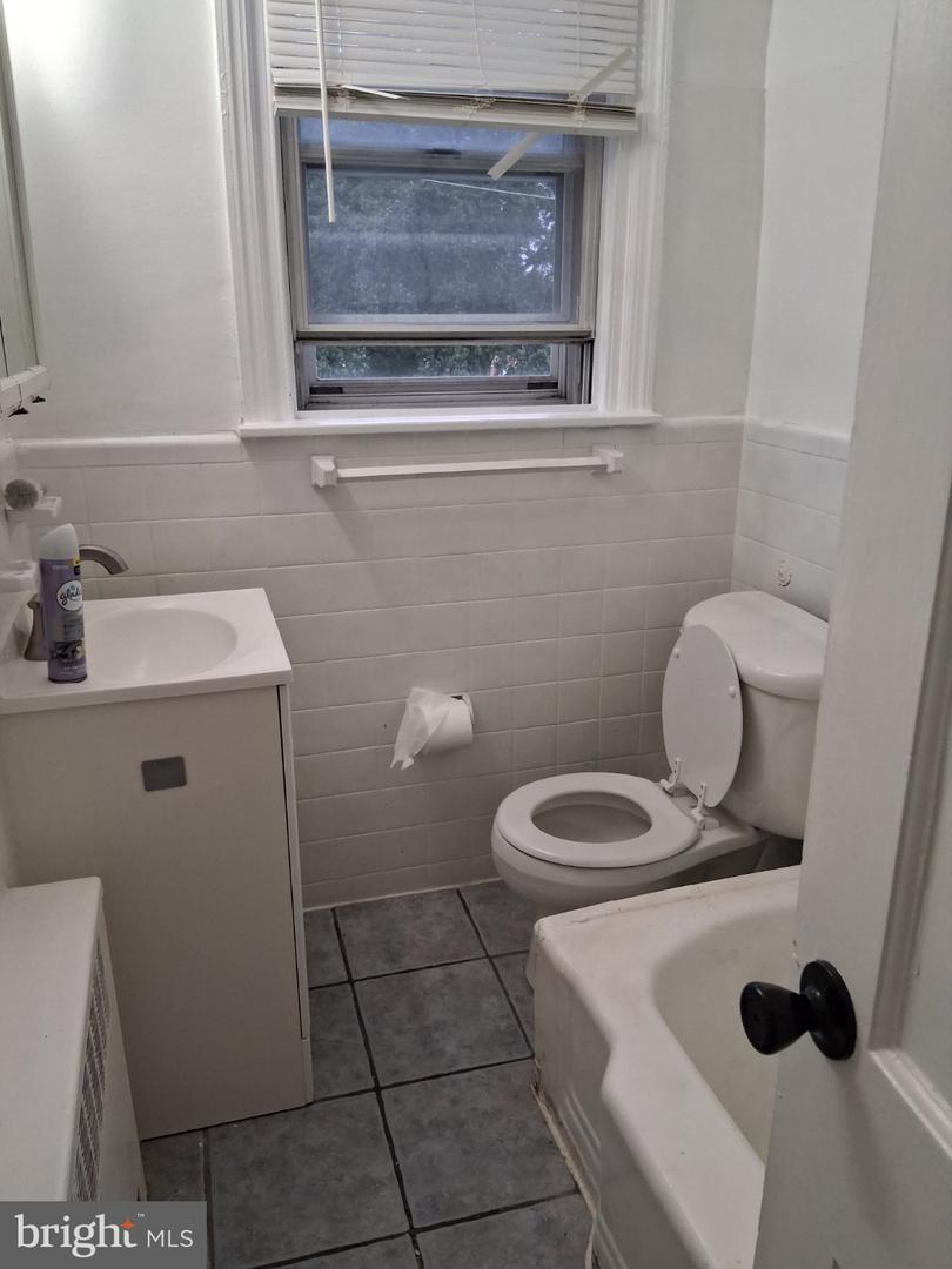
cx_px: 476
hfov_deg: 53.1
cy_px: 634
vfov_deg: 67.3
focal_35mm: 26
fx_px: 953
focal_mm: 3.98
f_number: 1.8
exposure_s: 1/120
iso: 250
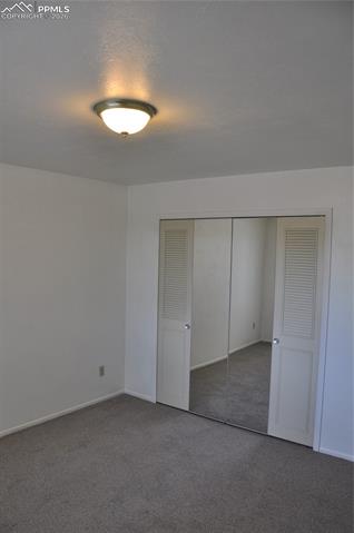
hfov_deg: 47.8
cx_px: 177
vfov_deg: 67.5
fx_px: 399
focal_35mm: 27
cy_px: 266
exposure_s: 1/100
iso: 400
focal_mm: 18
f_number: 5
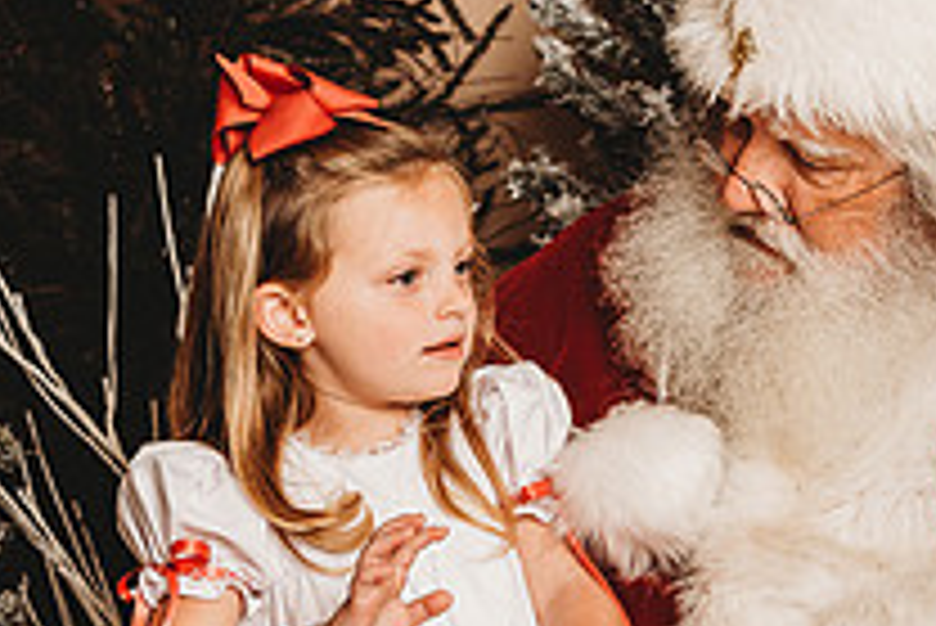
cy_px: 354
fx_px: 3330
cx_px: 684
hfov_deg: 15.9
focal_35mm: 128
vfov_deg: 10.7
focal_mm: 46
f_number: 4
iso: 100
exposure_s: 1/160
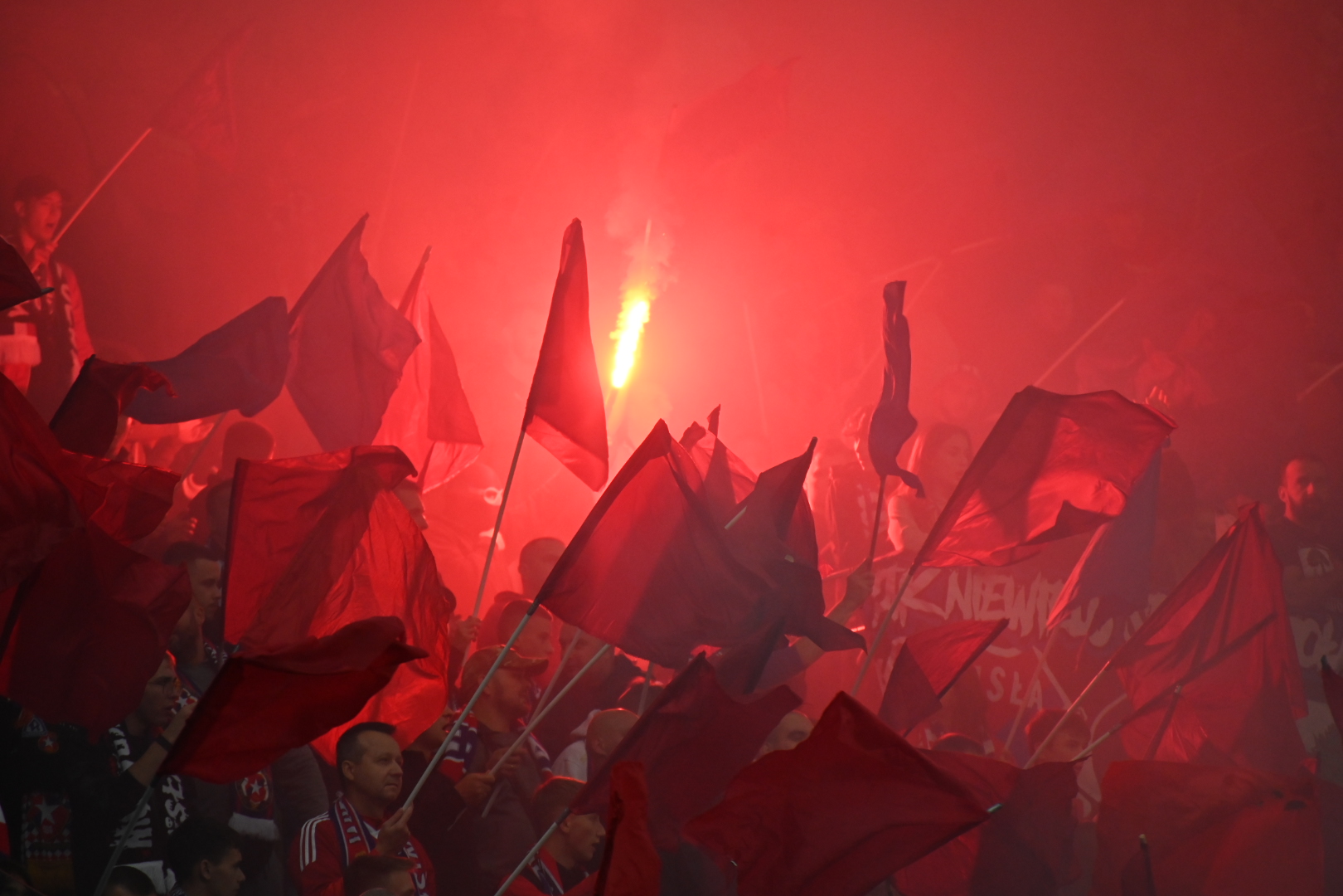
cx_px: 672
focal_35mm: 300
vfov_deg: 4.6
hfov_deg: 6.9
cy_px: 448
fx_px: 11191
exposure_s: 1/640
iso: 3200
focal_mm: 300
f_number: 5.6
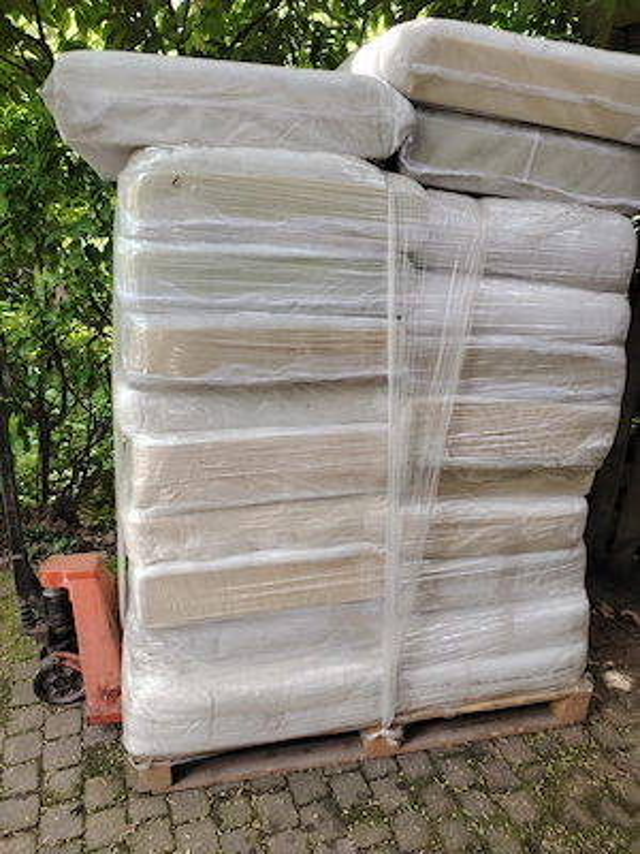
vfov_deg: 71.6
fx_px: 592
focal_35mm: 24
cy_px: 427
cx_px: 320
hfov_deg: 56.8
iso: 534
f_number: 1.75
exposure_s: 1/100
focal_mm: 5.25
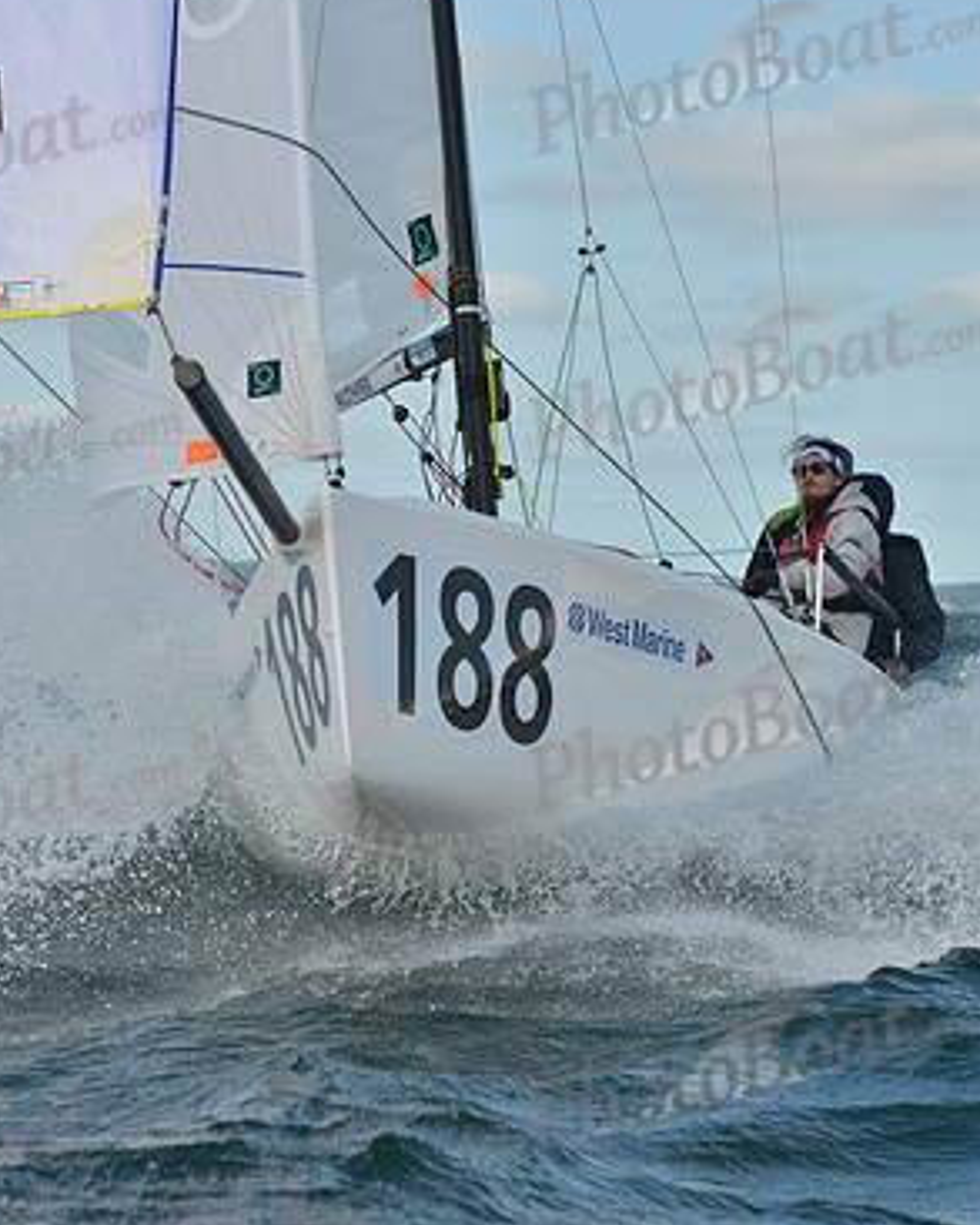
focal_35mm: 137
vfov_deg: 14.1
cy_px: 597
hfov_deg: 11.3
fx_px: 4965
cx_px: 358
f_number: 8
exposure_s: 1/1600
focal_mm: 92
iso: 400
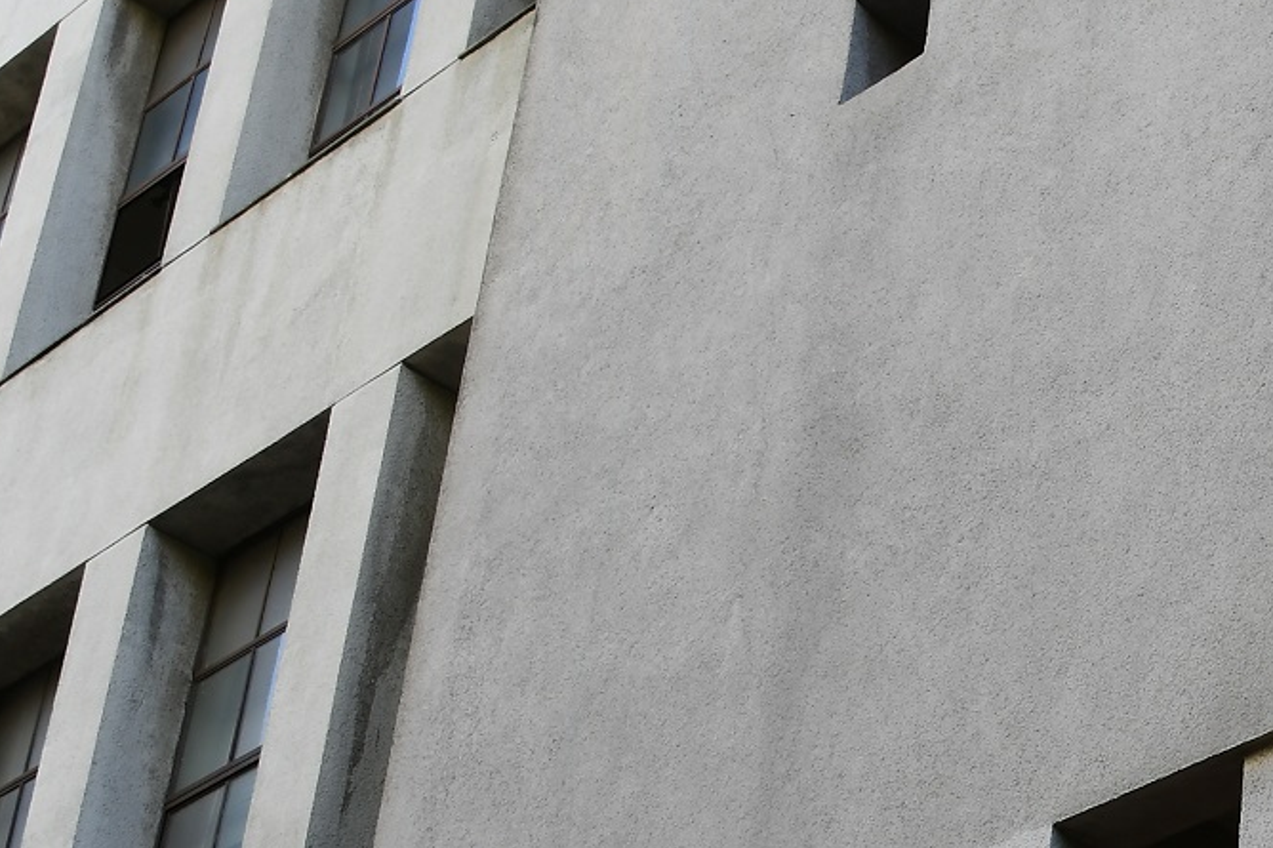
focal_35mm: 97
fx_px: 3429
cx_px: 1580
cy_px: 787
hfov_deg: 19.6
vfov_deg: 13.9
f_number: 8
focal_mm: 24
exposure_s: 1/40
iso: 100
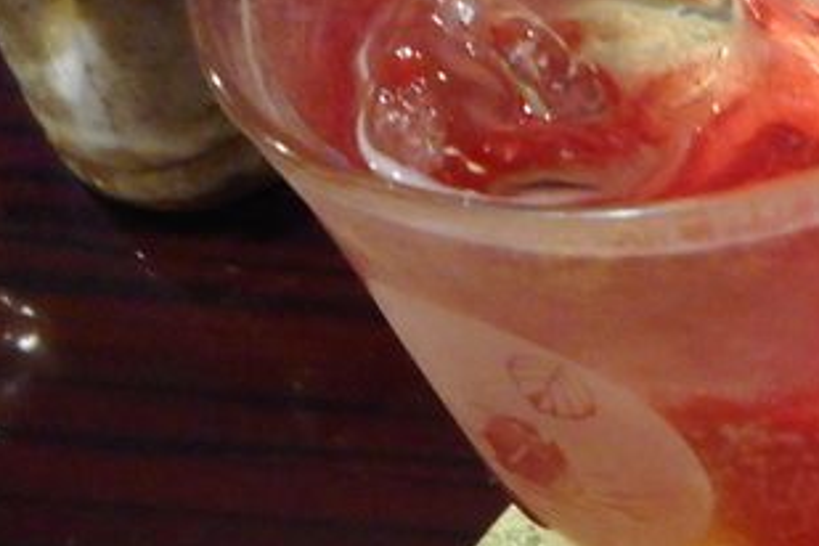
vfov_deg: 13.5
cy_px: 366
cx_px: 1365
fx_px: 2298
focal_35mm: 101
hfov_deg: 17.3
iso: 400
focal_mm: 4.5
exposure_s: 1/13
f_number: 3.7
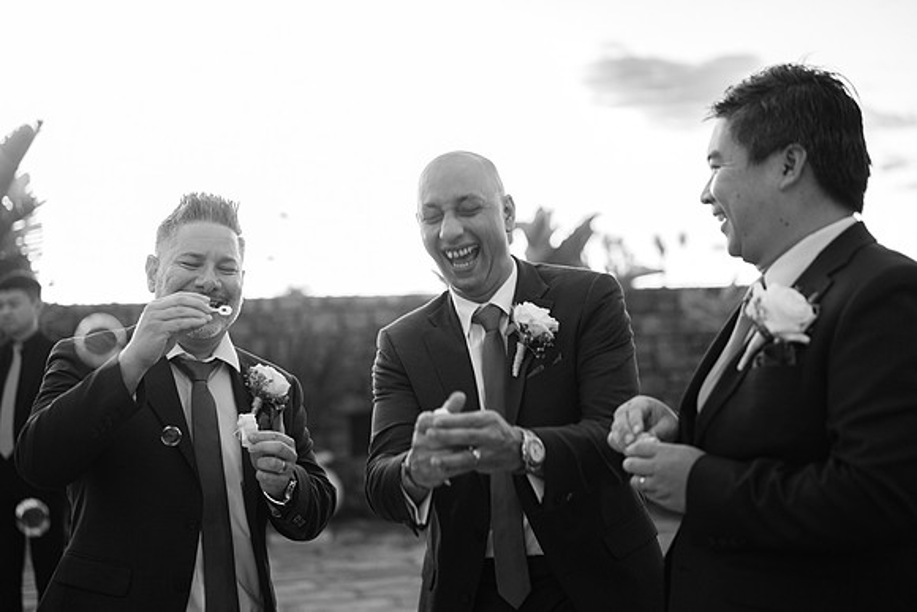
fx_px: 1274
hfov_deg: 39.6
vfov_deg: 27.0
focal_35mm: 50
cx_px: 458
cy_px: 306
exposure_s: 1/125
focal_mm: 50
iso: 400
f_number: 1.8
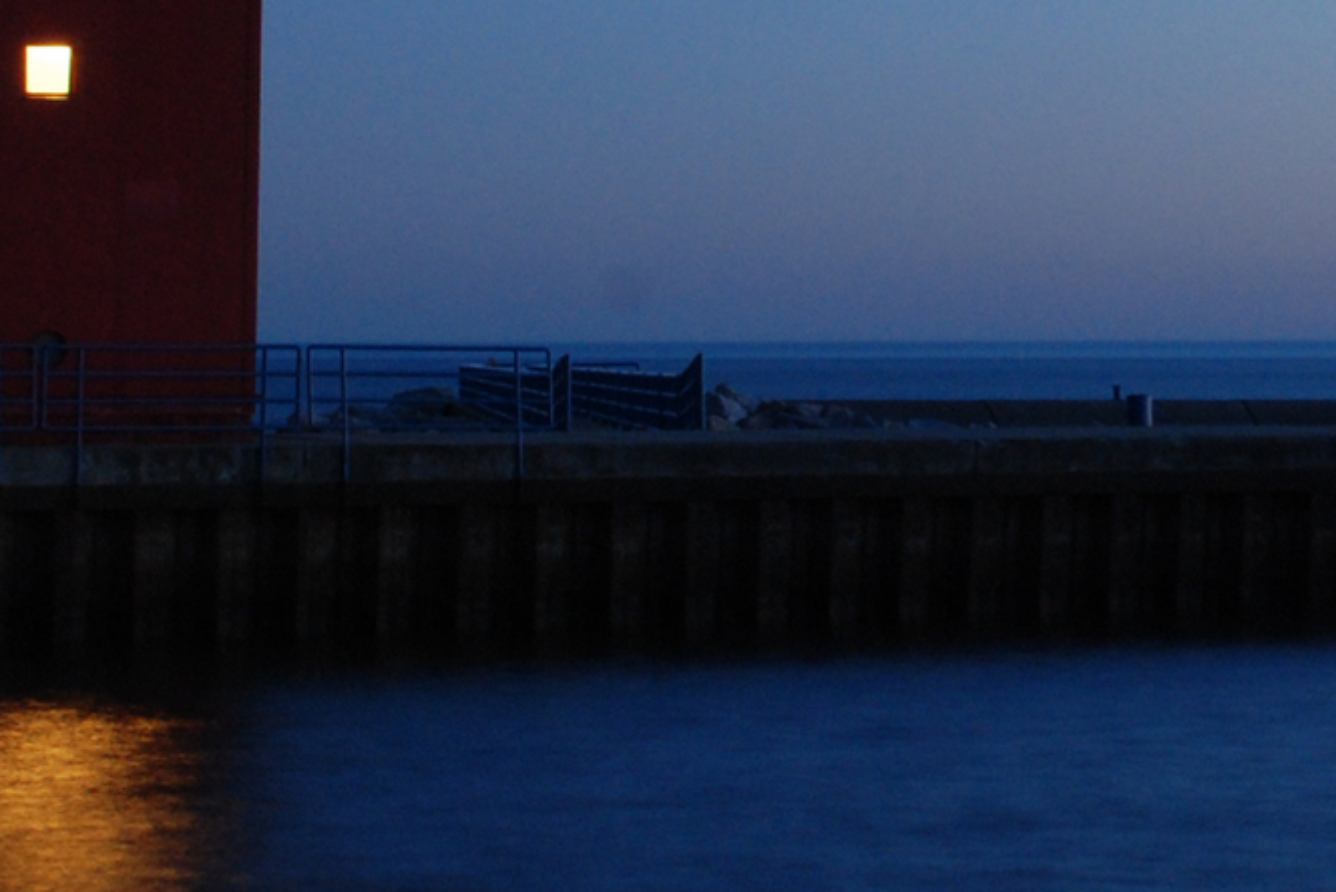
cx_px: 1129
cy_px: 125
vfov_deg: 8.7
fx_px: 5866
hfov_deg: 12.9
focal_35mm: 158
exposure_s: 5
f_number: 13
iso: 400
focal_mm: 28
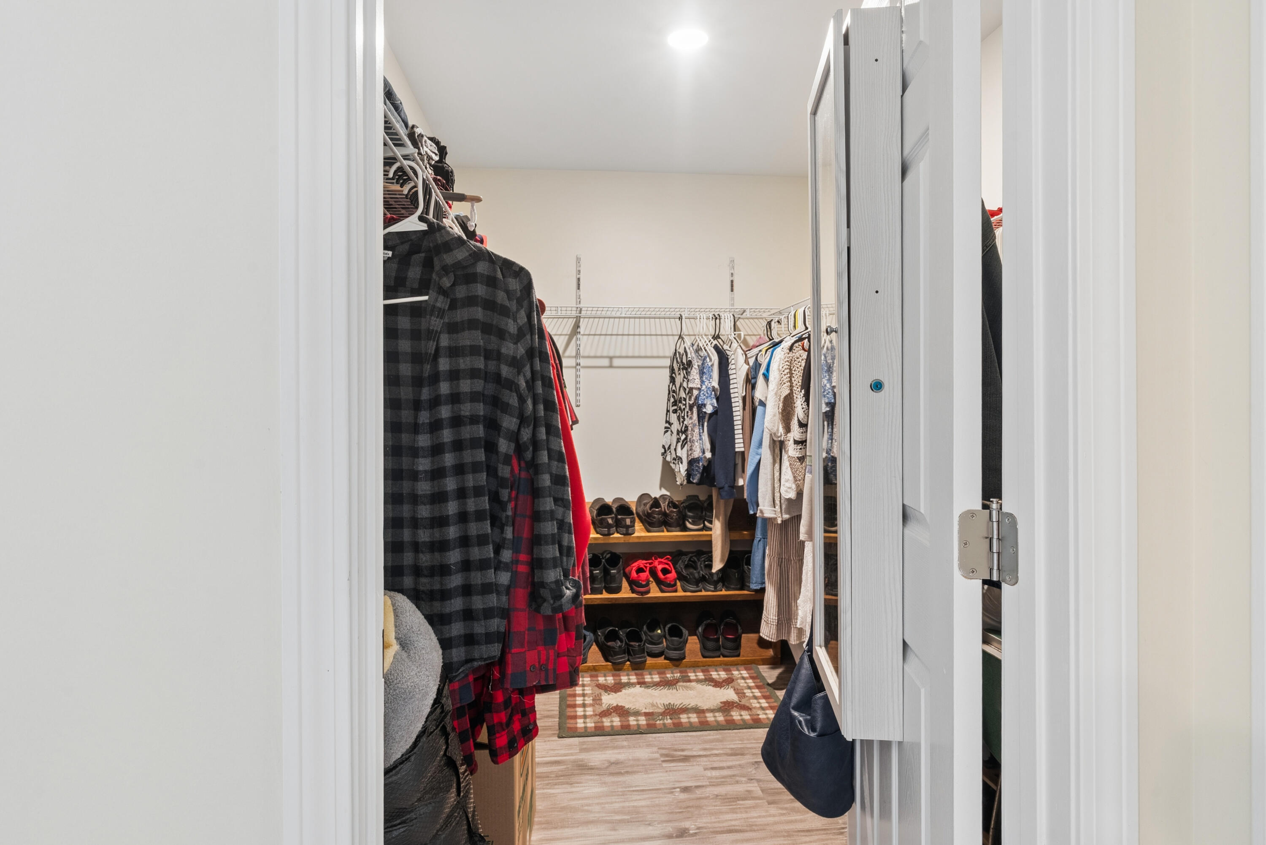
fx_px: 704
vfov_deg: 62.0
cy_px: 422
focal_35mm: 20
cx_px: 633
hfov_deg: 84.0
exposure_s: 1/1.25
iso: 320
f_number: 11
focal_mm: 20
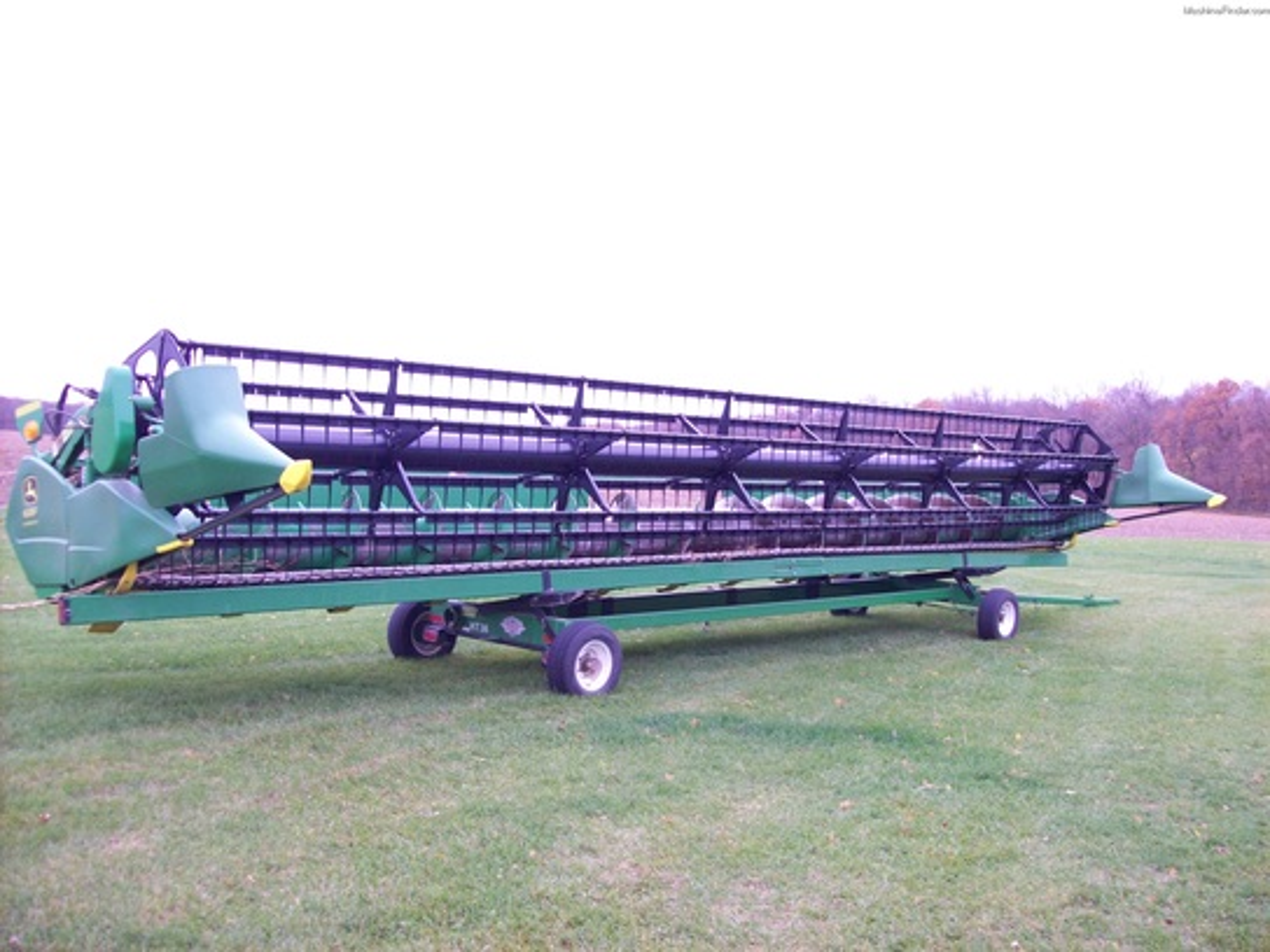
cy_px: 476
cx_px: 635
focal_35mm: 36
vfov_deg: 39.7
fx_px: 1321
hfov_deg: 51.4
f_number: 2.7
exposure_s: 1/82.9
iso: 80
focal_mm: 6
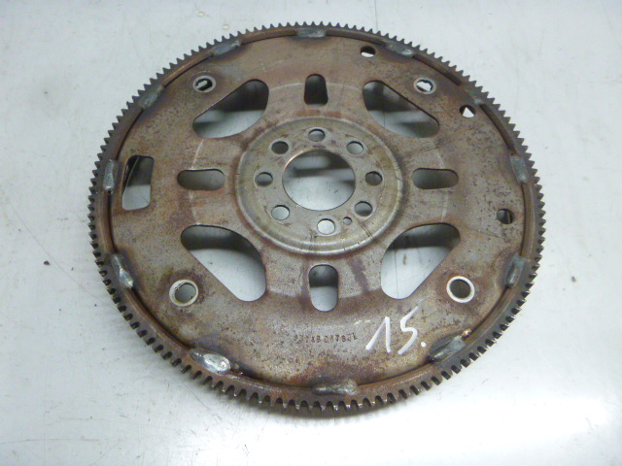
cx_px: 311
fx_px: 521
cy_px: 233
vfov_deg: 48.2
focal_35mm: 29
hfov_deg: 61.7
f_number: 4.1
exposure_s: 1/25
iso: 400
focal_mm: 5.2
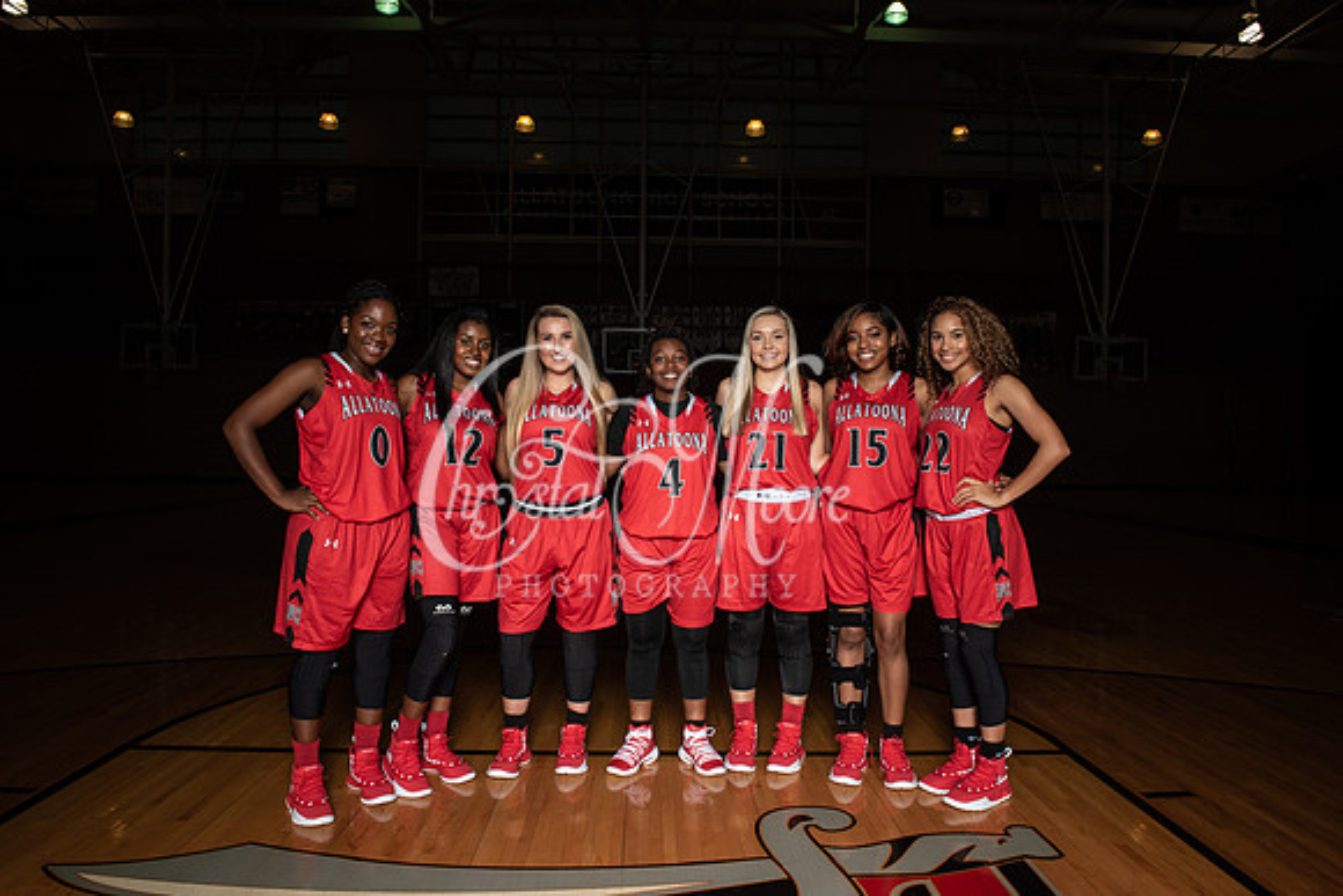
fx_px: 896
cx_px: 672
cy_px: 448
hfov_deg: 73.7
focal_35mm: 24
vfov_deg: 53.2
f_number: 14
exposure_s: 1/200
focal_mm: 24
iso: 320
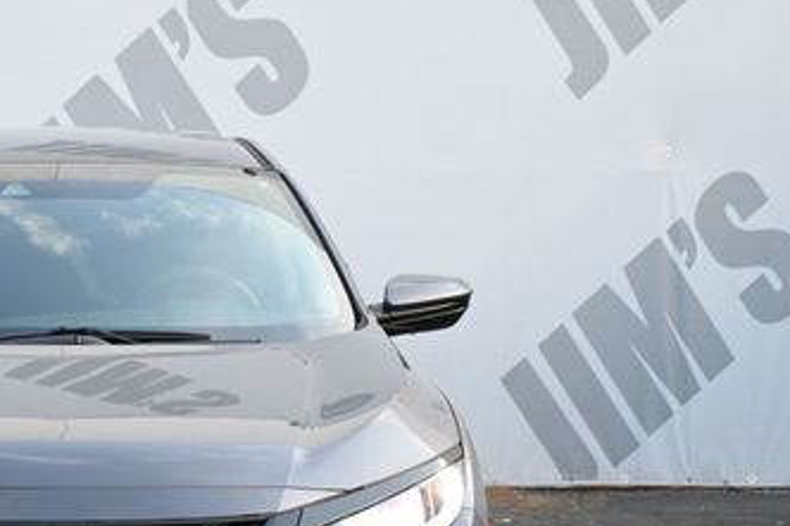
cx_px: 57
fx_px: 2346
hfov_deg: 18.7
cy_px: 419
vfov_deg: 12.7
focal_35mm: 107
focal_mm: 37
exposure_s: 1/125
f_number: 5.3
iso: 400
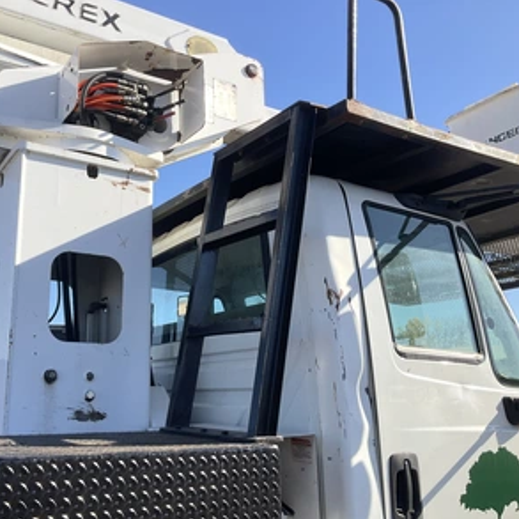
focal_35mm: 35
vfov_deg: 47.2
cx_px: 188
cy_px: 264
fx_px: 594
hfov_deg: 46.7
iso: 25
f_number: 1.8
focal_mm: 3
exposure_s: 1/1221
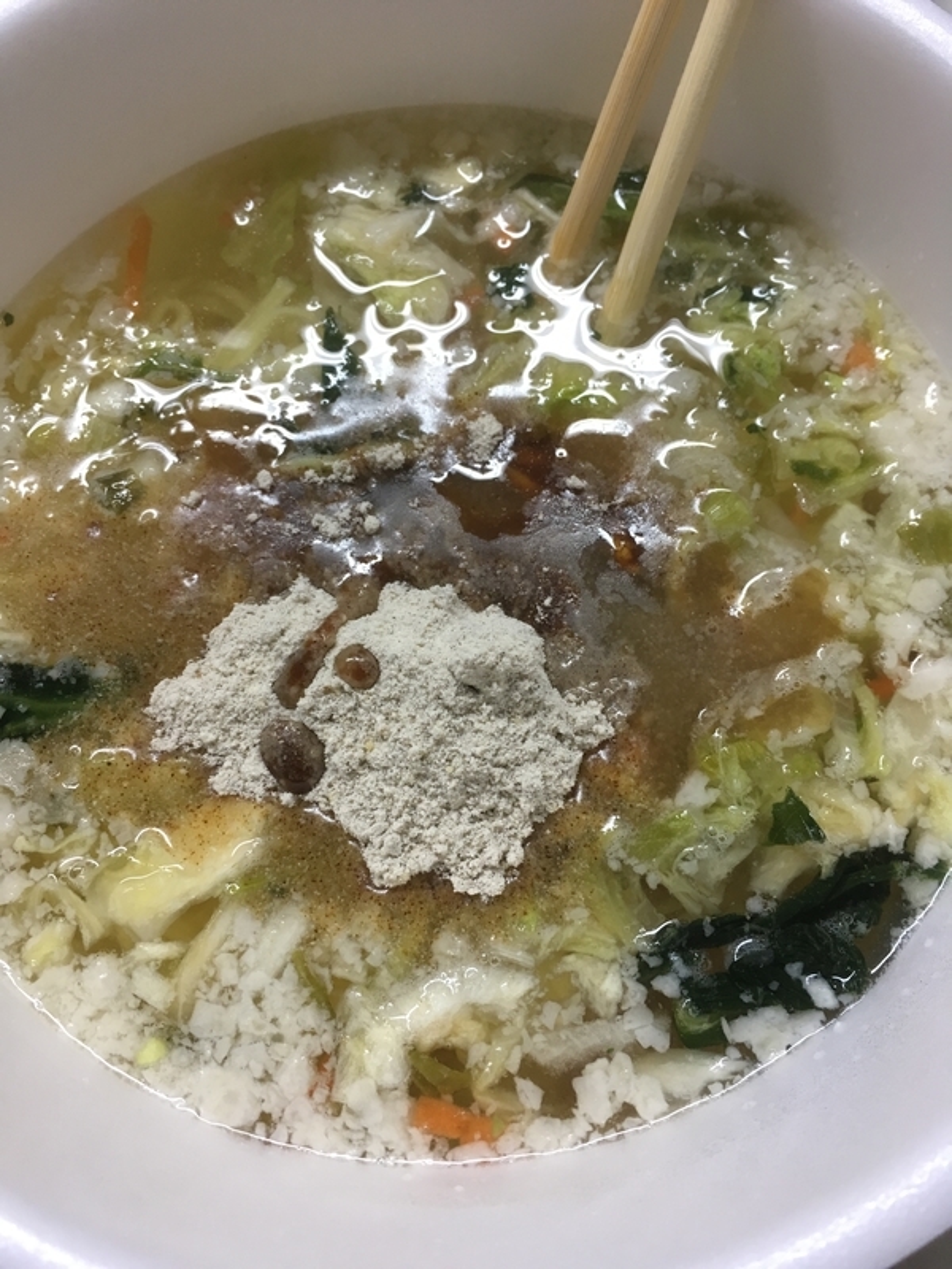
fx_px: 1063
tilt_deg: -70.7
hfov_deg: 48.2
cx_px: 476
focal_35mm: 29
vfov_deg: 61.7
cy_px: 634
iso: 80
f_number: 2.2
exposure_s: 1/30
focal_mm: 4.15
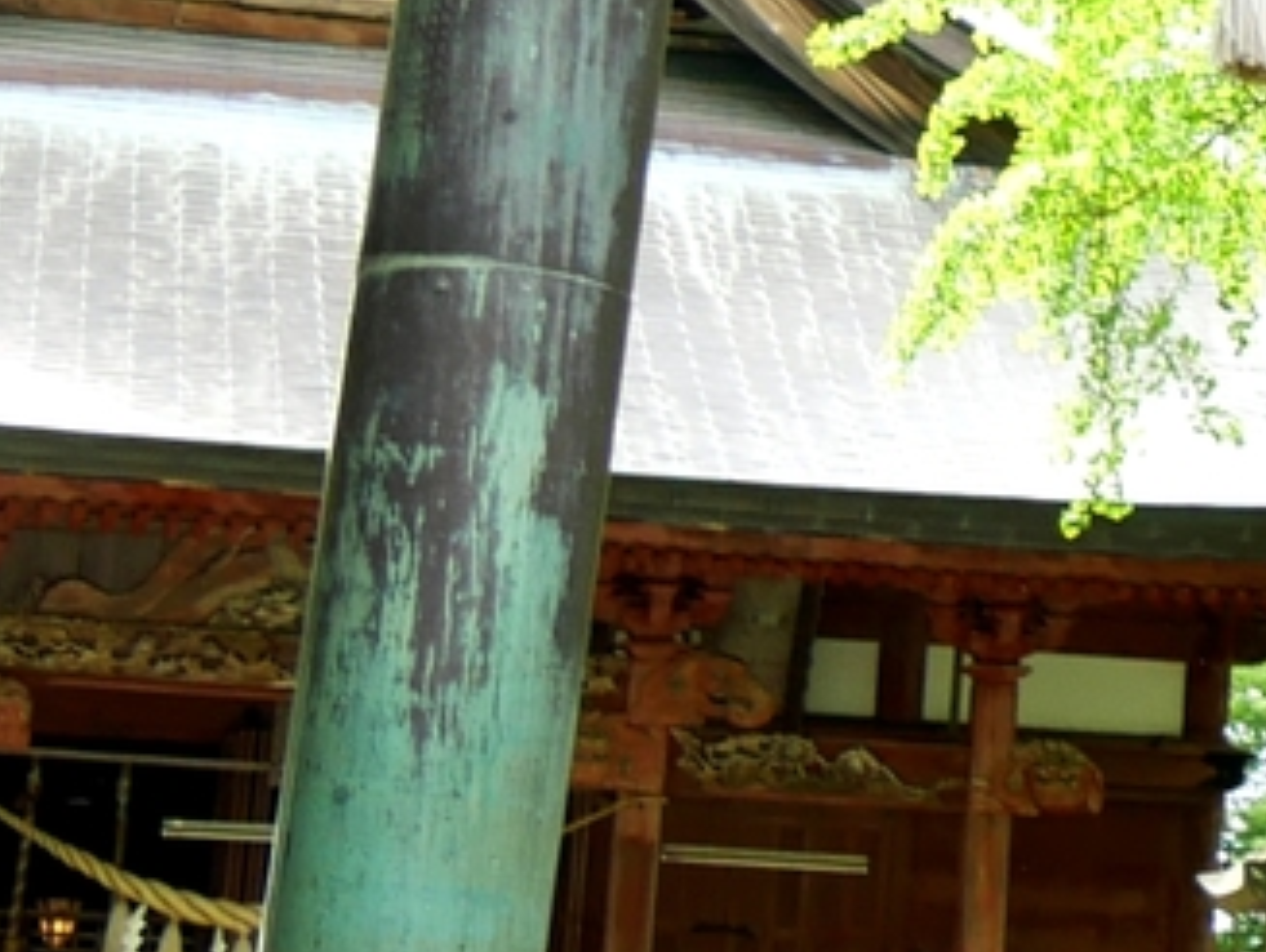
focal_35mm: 171
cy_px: -273
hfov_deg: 10.7
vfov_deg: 8.6
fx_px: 6261
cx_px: 2354
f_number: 4
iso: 200
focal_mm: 14
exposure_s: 1/125
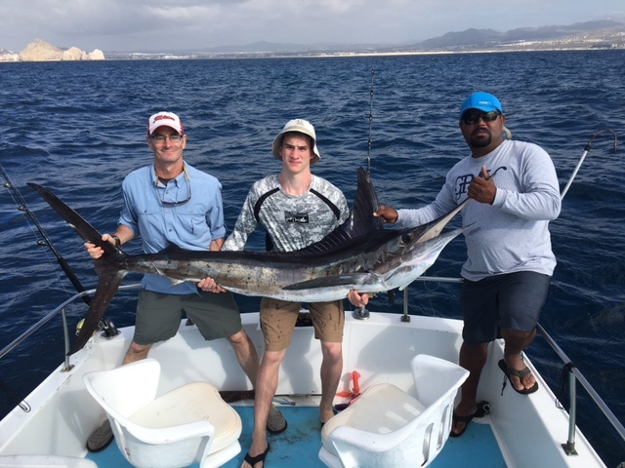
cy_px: 234
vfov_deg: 48.2
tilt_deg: -17.9
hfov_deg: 61.7
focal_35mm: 29
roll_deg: -0.2
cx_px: 312
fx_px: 524
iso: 25
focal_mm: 4.15
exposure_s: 1/1508
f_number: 2.2
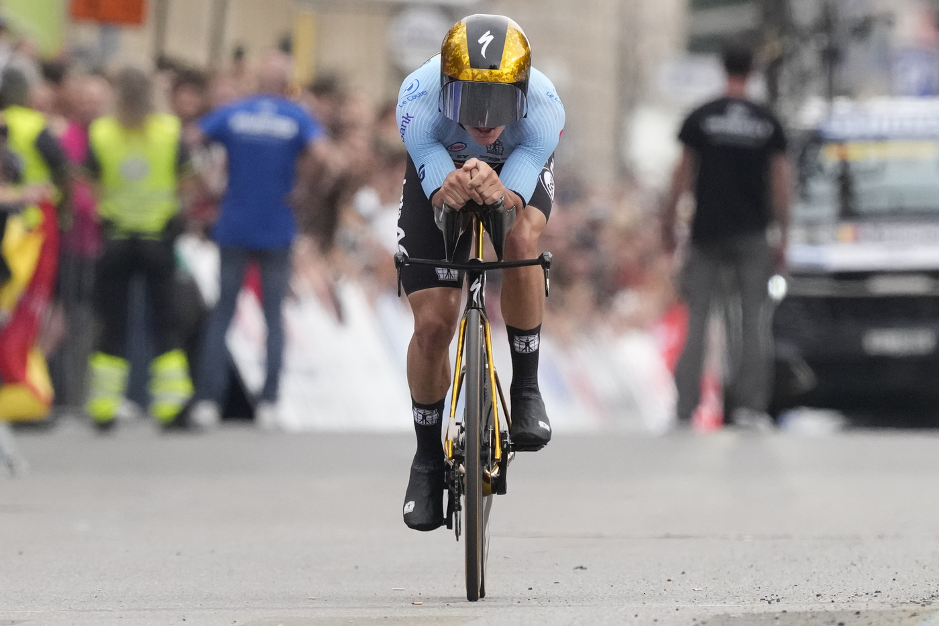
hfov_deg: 3.7
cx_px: 470
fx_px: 14604
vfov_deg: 2.5
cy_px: 313
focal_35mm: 560
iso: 3200
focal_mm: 560
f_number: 6.3
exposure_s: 1/2000
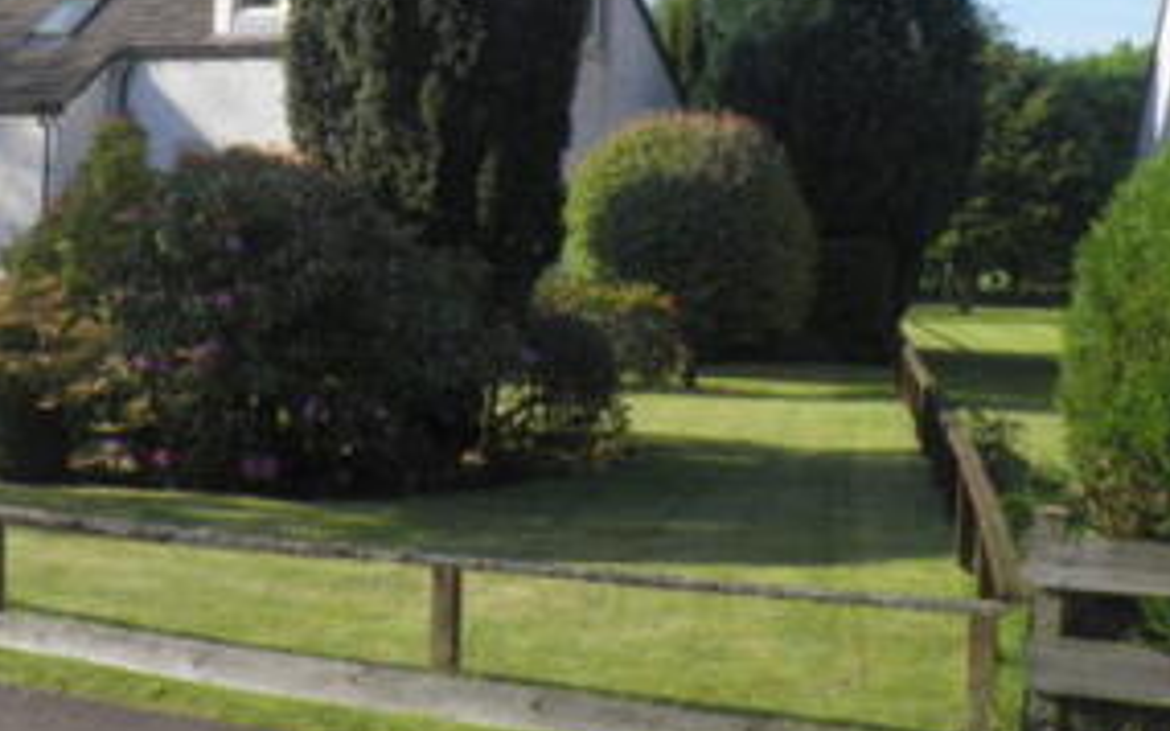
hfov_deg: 29.9
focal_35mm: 65
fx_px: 2072
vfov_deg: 19.8
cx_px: 76
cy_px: 175
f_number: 5.9
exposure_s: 1/200
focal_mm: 5.5
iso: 50
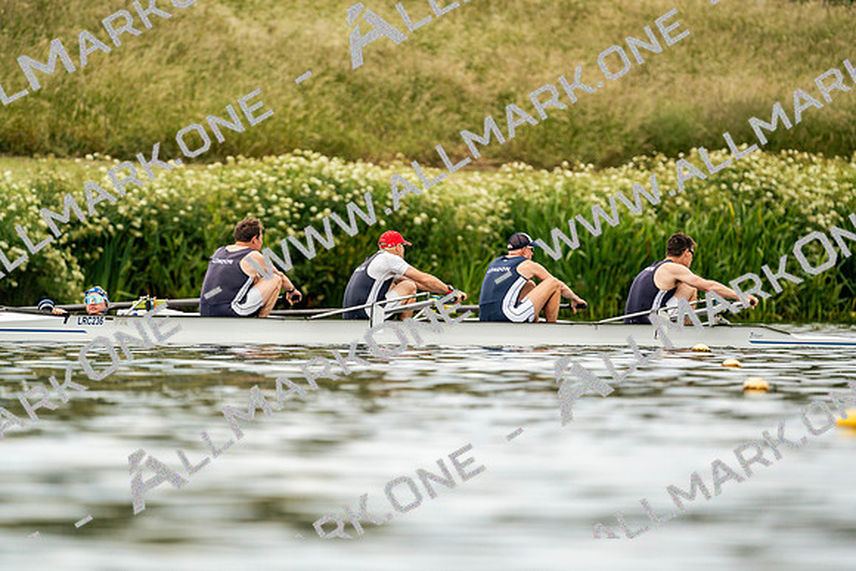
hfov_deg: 3.4
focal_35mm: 600
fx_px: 14269
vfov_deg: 2.3
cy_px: 286
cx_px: 428
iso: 500
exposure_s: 1/2000
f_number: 6.3
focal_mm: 600
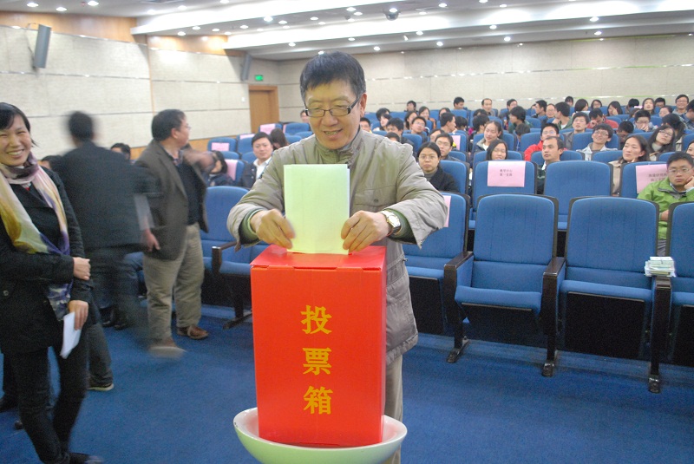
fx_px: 579
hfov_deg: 61.9
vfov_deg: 43.7
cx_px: 347
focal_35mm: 30
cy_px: 232
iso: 1600
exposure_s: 1/15
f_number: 3.8
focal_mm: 20
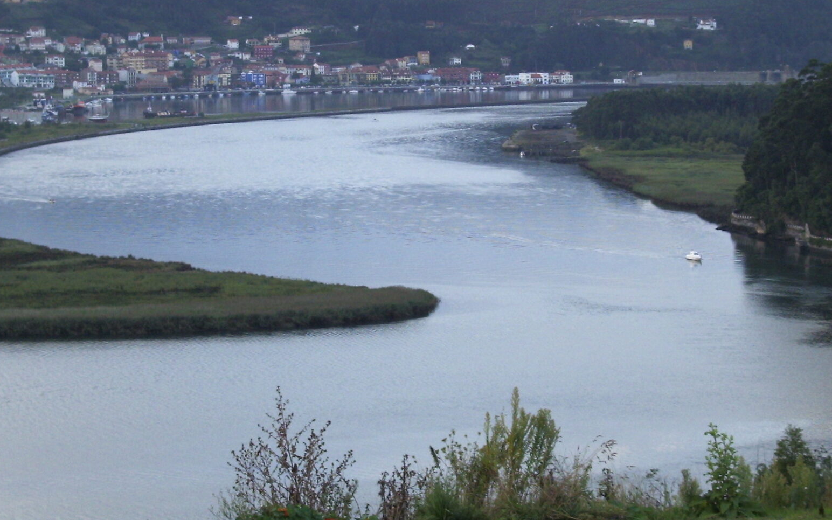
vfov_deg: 12.0
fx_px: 2472
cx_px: 349
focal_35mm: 109
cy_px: 156
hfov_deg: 19.1
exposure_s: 1/160
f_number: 3.5
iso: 80
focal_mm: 10.2
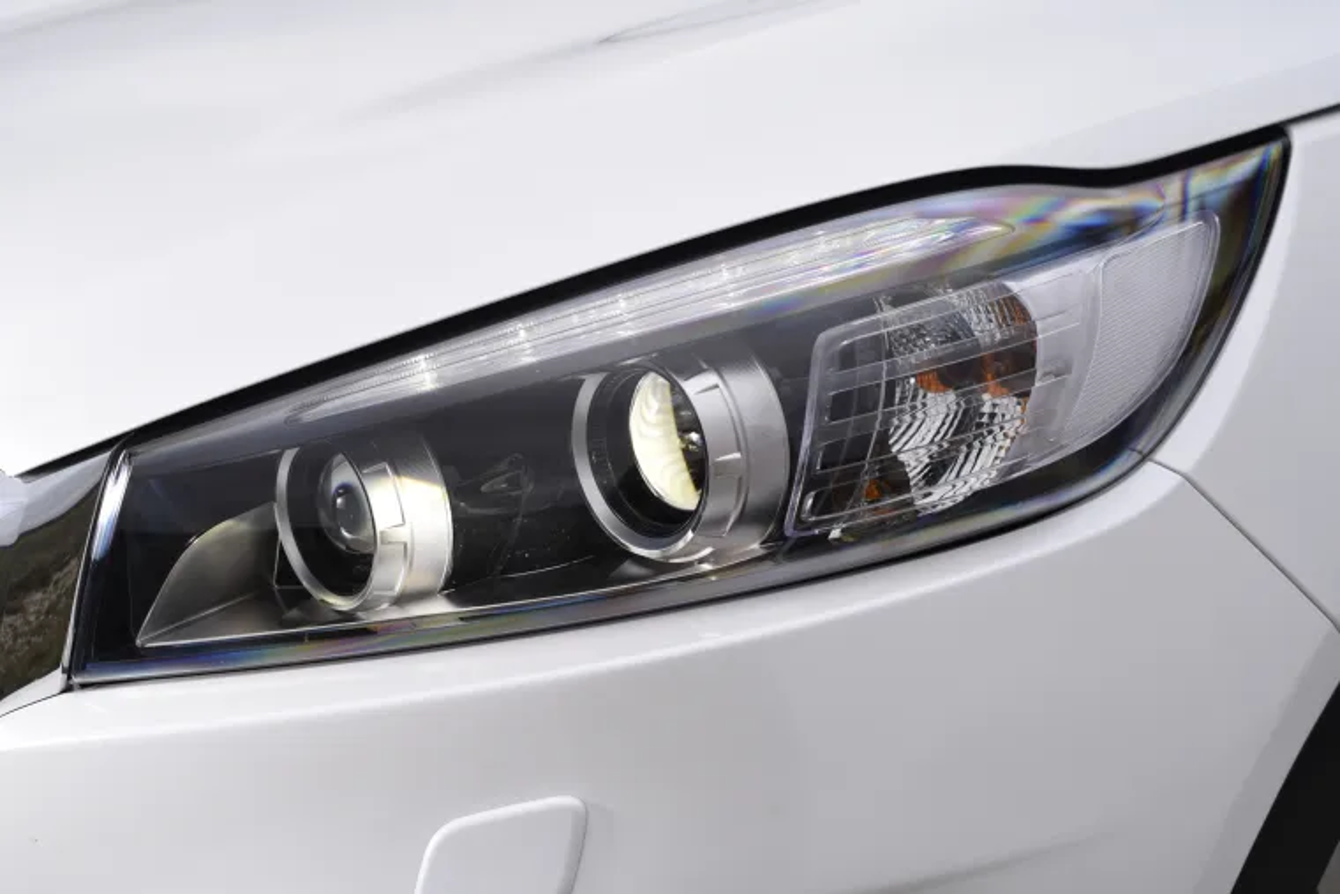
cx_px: 670
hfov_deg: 39.6
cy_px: 447
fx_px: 1861
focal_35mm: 50
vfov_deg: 27.0
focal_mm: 50
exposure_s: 1/200
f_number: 4.5
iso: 160
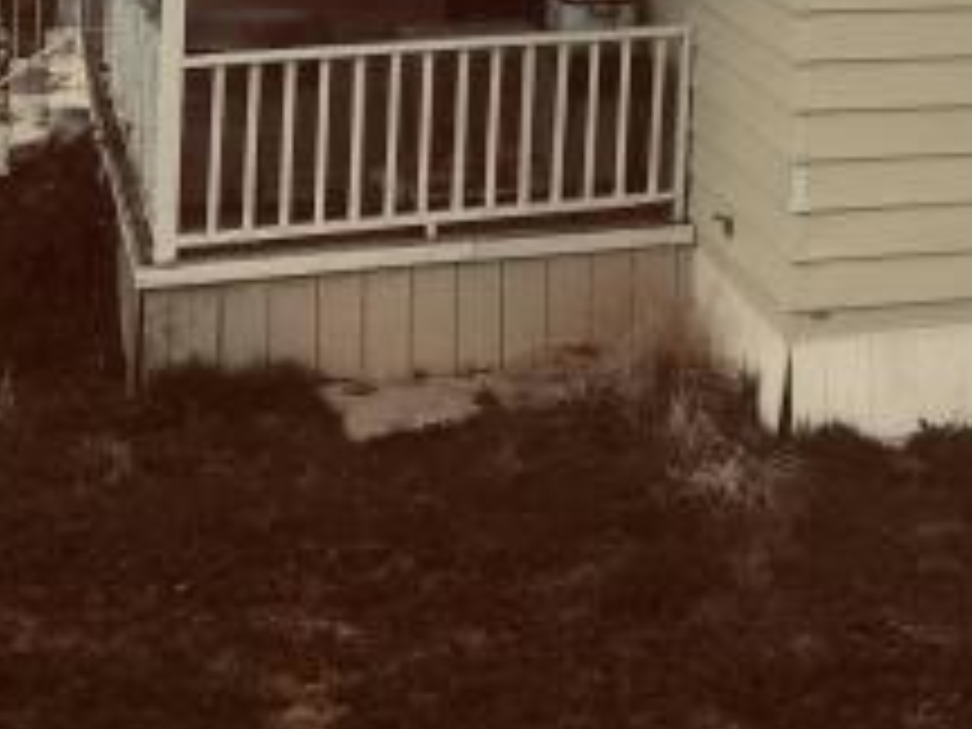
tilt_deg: -2.4
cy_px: -279
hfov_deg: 22.4
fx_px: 2415
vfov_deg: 16.1
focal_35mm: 86
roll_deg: -1.7
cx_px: 810
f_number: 2.2
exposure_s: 1/2481
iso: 25
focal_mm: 4.15
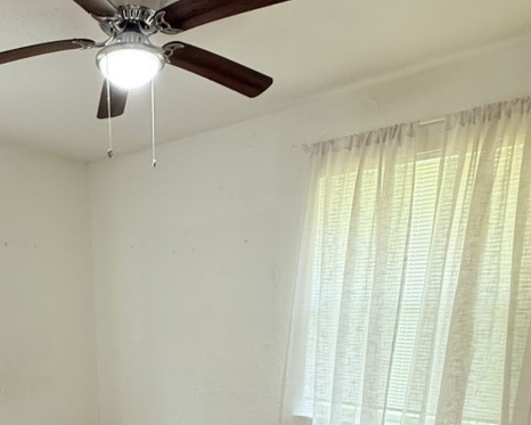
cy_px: 422
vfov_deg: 42.2
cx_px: 149
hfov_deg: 56.6
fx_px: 472
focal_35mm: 30
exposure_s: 1/60
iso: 320
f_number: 2.2
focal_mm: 2.22
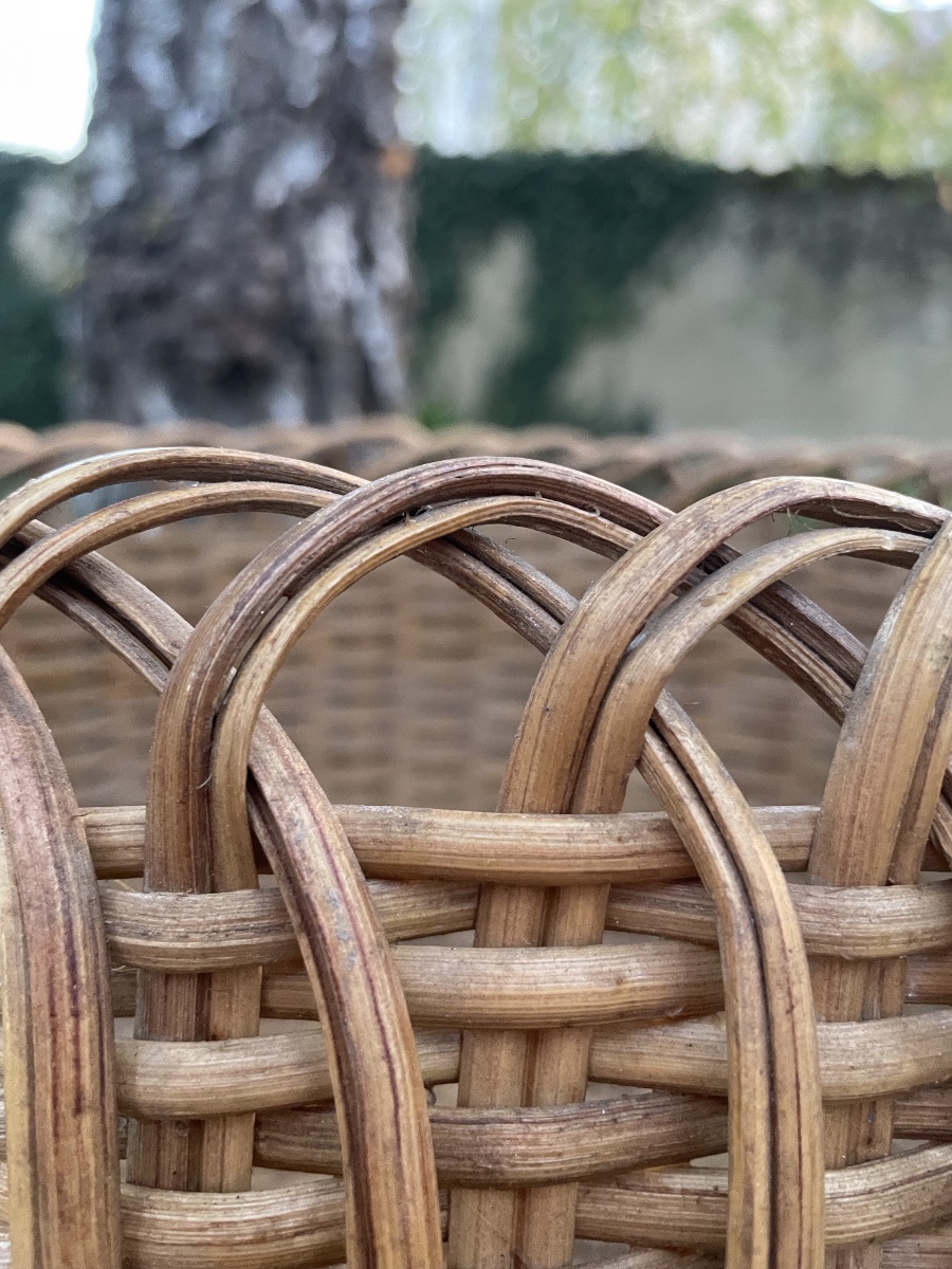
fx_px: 953
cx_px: 476
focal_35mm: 26
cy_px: 634
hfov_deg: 53.1
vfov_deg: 67.3
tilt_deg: -16.6
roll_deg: -1.7
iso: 400
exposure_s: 1/60
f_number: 1.6
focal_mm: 4.2
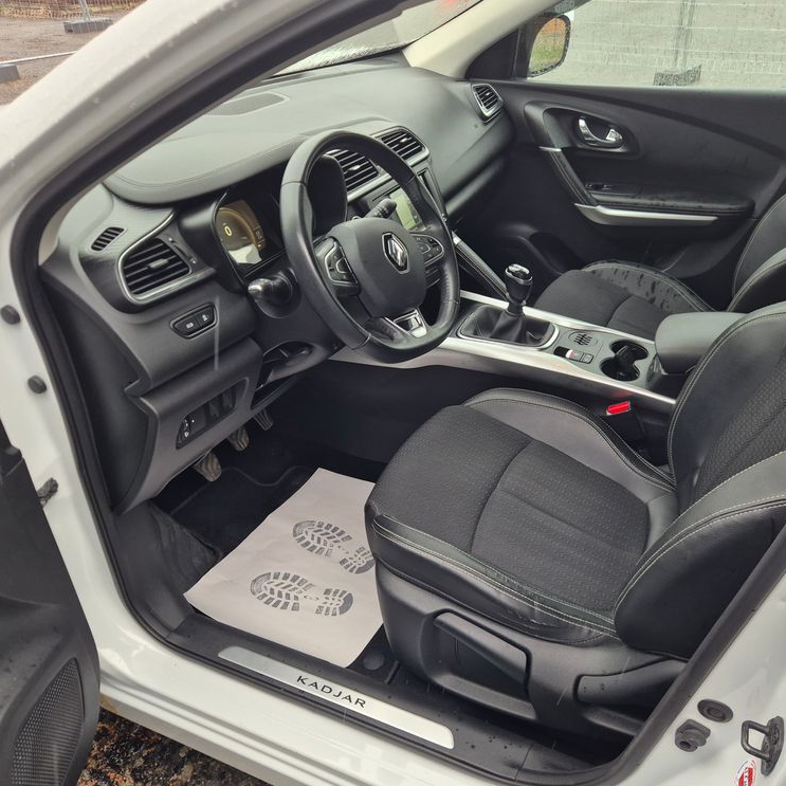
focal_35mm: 28
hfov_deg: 57.1
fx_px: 719
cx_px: 441
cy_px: 397
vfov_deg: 57.3
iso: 160
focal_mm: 5.4
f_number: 1.8
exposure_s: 1/180
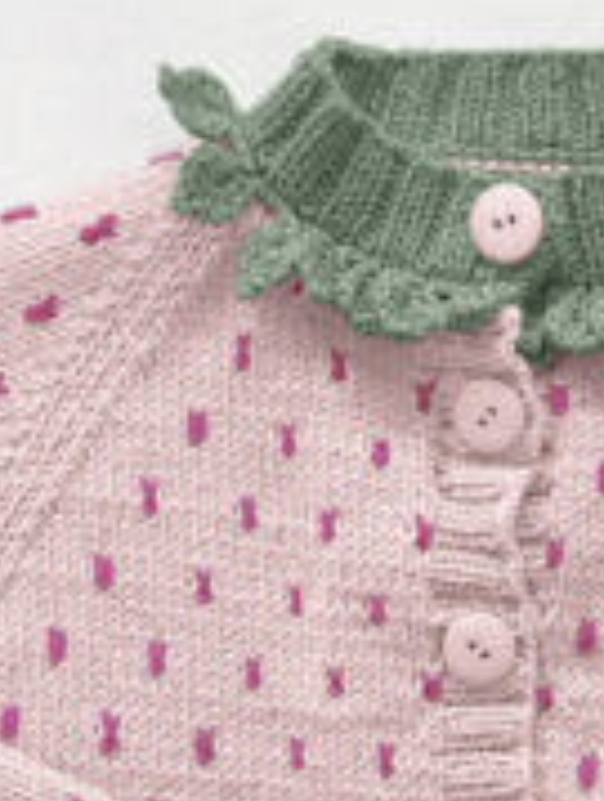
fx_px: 2480
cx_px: 519
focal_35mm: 107
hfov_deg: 13.8
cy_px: 984
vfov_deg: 17.4
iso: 100
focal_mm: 6.76
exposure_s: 1/121
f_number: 1.78
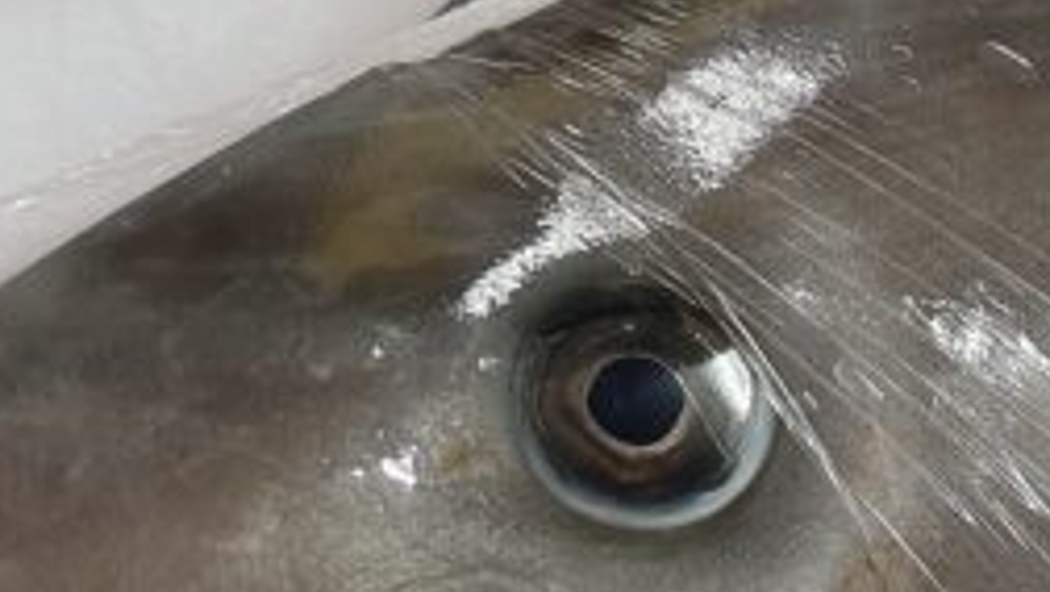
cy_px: 525
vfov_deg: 11.2
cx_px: 1150
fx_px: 3008
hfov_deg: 19.0
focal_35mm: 108
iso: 100
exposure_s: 1/120
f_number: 1.6
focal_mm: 5.96
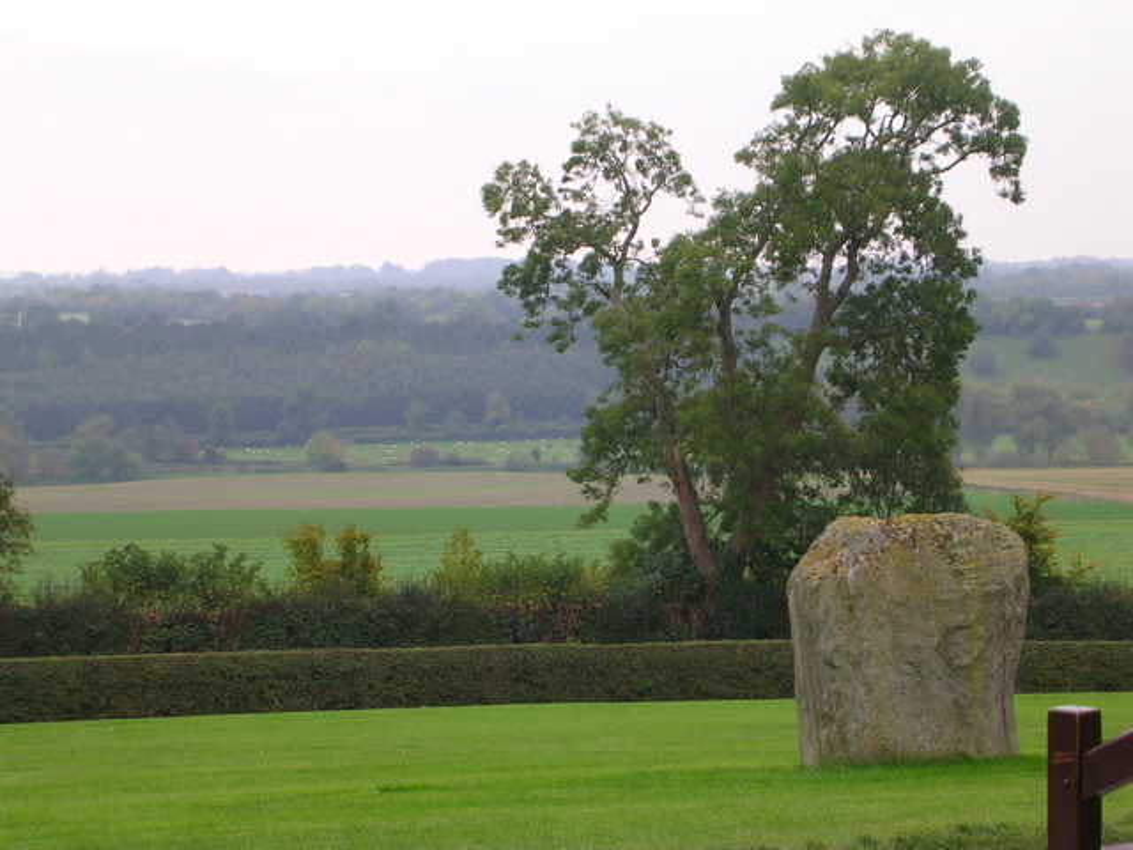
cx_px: 566
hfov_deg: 17.1
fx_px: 3764
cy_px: 425
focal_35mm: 115
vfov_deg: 12.9
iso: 50
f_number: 4.9
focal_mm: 17.4
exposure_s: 1/91.8
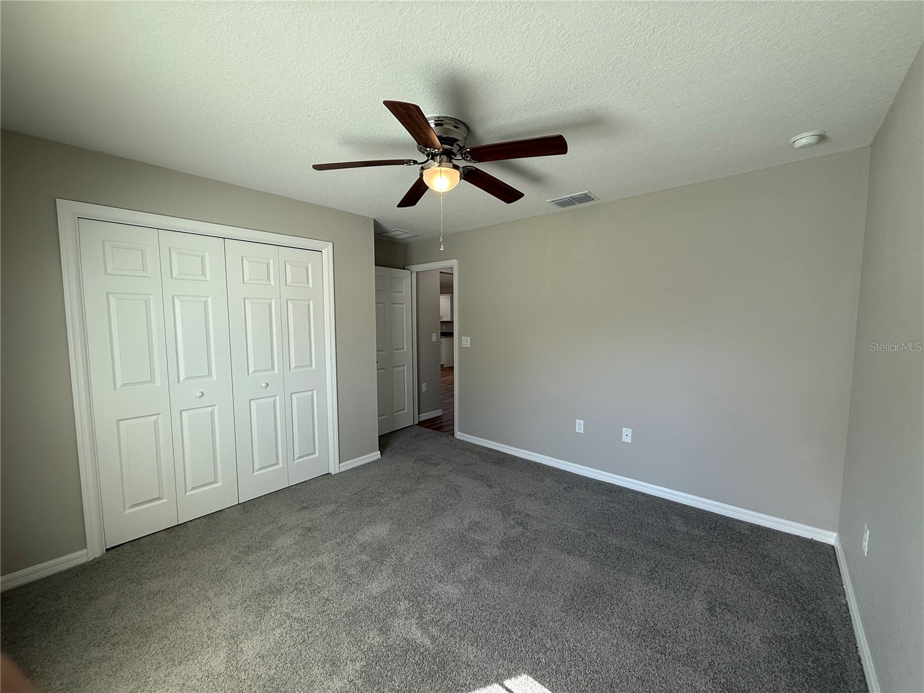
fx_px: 374
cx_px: 462
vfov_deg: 85.7
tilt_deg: -4.0
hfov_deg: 102.1
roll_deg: +0.3
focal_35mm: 14
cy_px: 346
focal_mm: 2.22
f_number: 2.2
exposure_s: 1/120
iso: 100
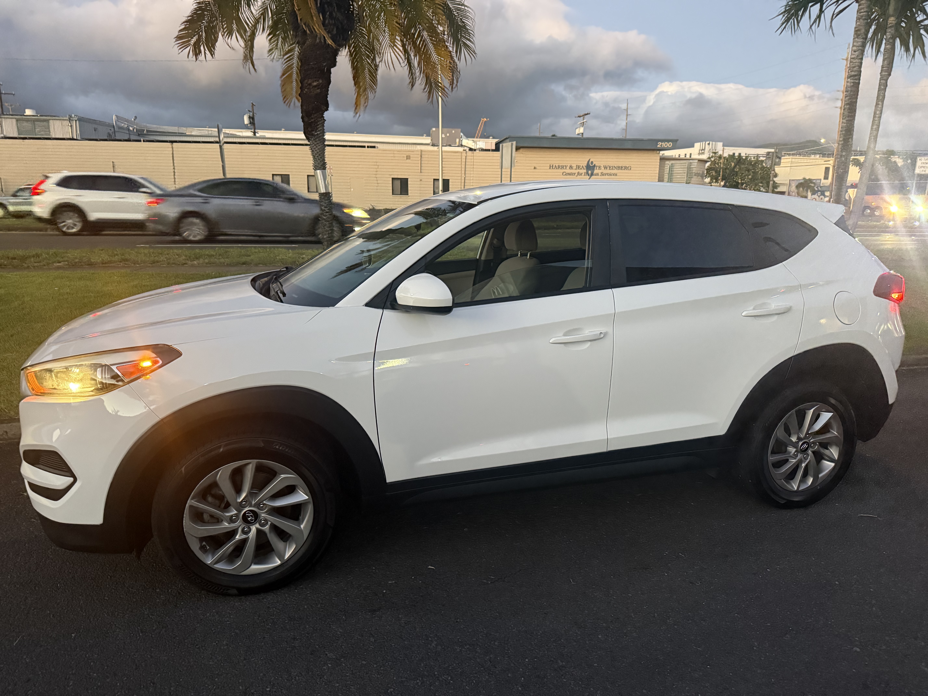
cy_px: 348
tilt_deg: -12.3
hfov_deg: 71.6
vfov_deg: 56.8
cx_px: 464
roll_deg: -0.3
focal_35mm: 24
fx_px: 643
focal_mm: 6.76
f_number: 1.78
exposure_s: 1/41
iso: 800
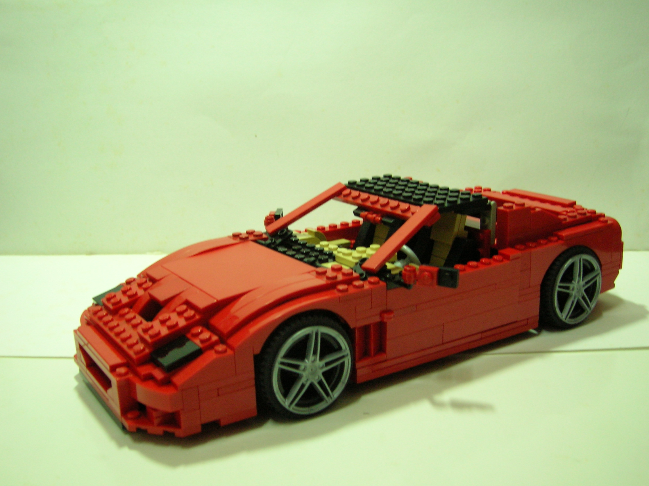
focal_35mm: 38
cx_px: 324
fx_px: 712
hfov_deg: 49.0
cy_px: 243
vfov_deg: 37.7
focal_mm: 6.4
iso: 132
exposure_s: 1/4.2
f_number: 3
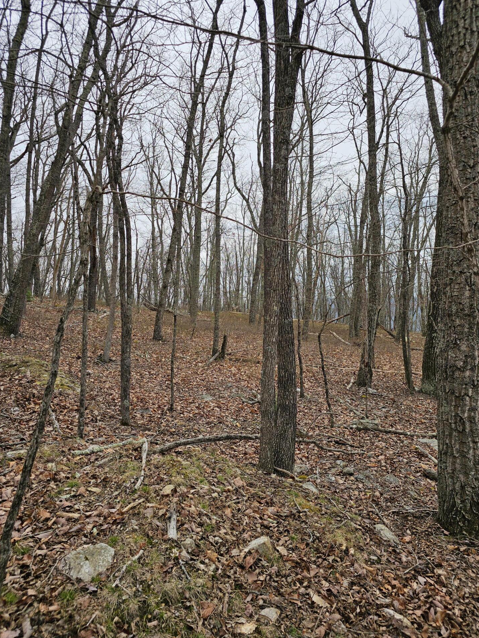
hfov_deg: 56.8
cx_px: 240
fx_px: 443
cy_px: 312
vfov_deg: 71.6
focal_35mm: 24
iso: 10
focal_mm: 6.3
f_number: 1.7
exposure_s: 1/679
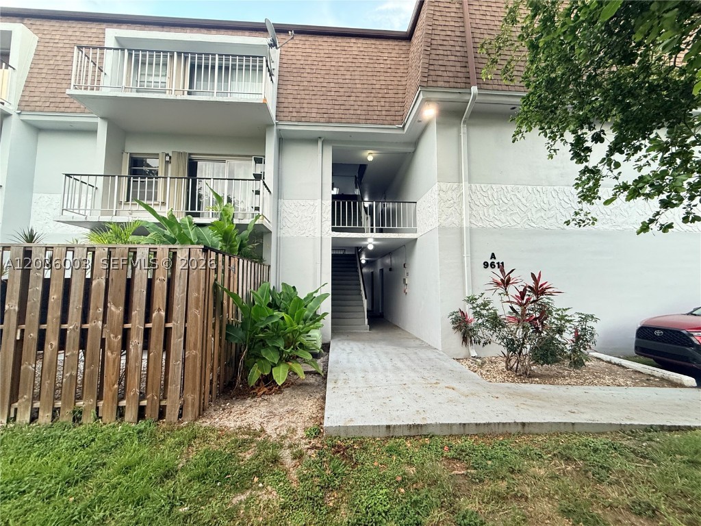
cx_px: 350
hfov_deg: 102.1
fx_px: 284
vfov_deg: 85.7
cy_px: 263
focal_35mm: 14
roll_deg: -1.1
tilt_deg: +4.1
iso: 160
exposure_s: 1/120
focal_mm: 2.22
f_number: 2.2
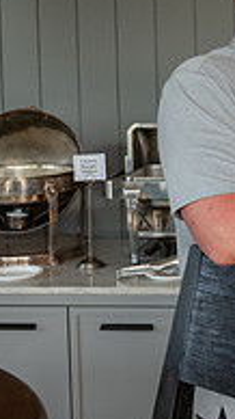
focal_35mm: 91
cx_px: 343
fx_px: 1009
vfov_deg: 23.3
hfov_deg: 12.7
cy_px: 125
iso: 640
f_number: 4.5
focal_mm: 29
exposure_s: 1/250
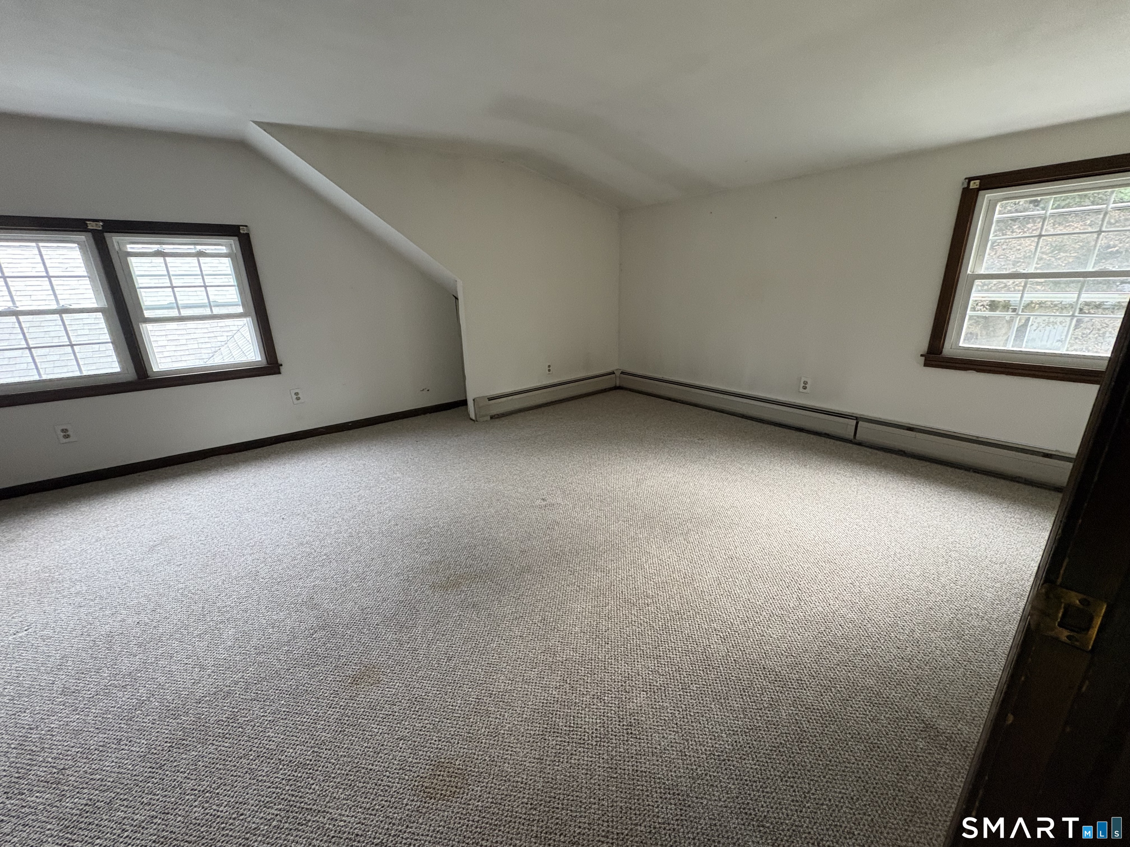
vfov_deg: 85.7
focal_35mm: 14
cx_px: 565
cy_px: 424
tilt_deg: -17.9
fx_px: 457
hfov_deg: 102.1
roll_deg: +1.7
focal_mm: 2.22
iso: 400
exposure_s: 1/60
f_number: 2.2
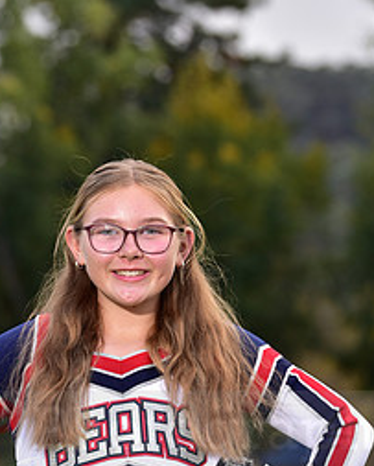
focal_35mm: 258
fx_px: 3563
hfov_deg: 6.0
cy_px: 416
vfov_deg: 7.5
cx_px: 167
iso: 160
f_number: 4.5
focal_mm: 120
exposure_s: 1/250
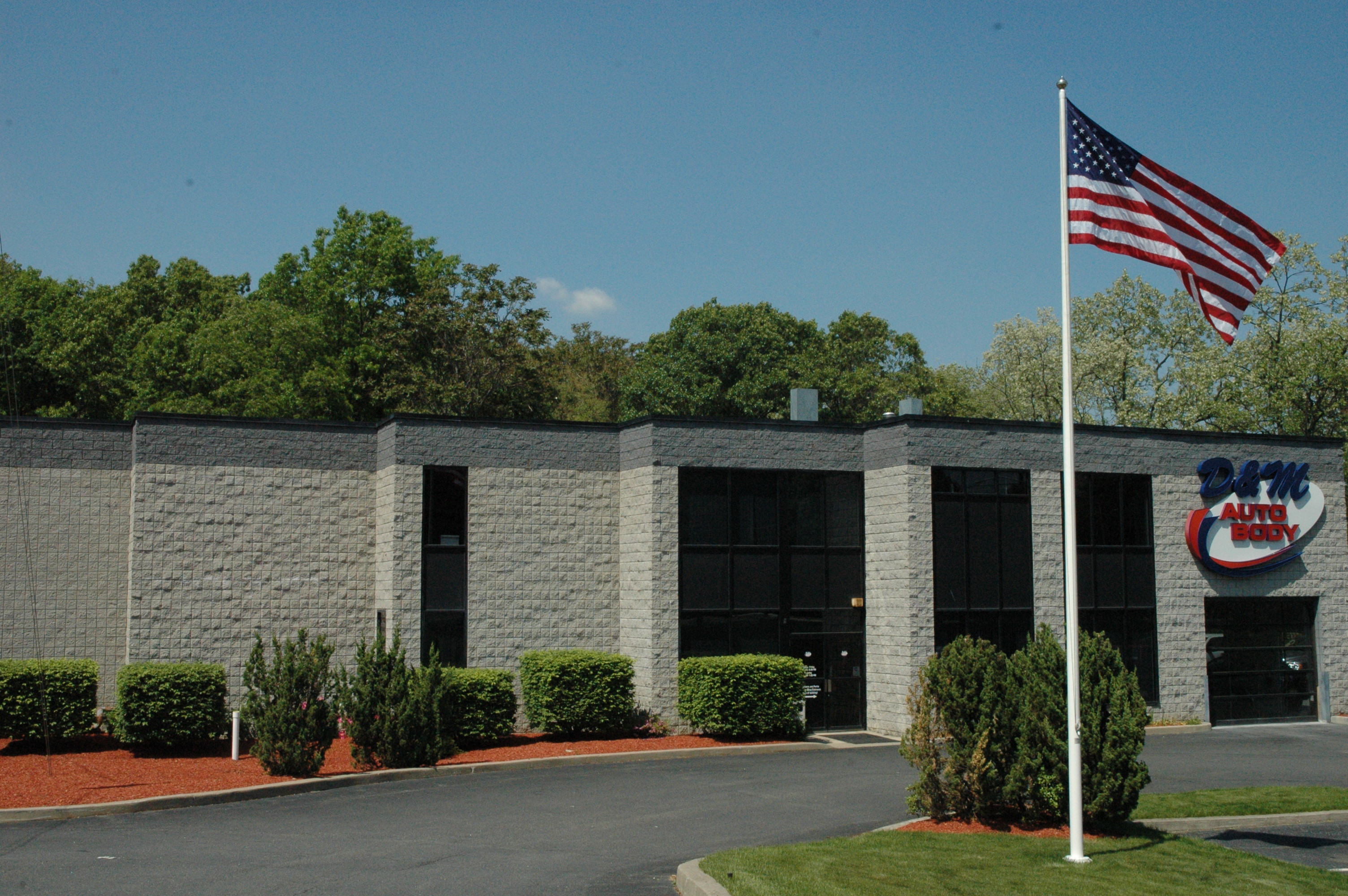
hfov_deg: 51.3
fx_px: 1403
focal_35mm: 38
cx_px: 674
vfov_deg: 35.4
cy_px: 448
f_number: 14
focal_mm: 25
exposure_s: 1/800
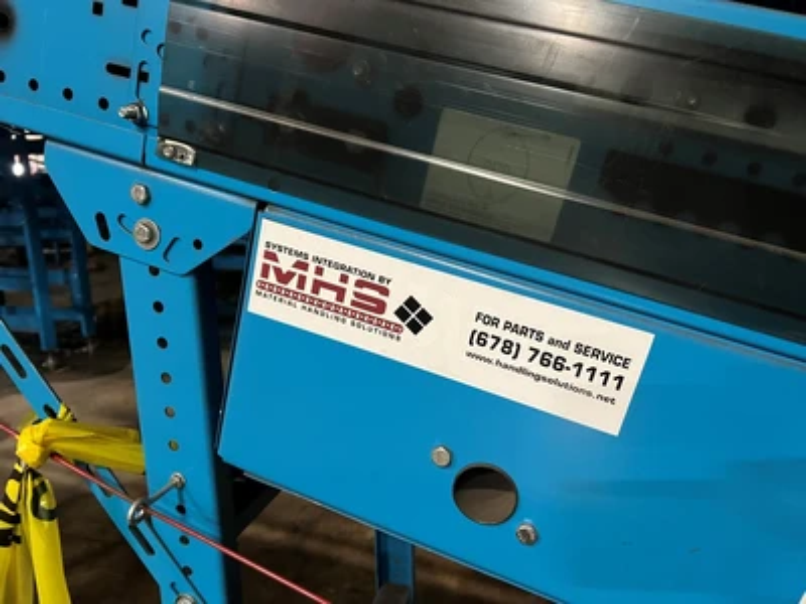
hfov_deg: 67.3
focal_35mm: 26
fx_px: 605
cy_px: 302
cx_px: 403
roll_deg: +1.6
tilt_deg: -12.0
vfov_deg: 53.1
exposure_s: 1/40
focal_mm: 5.7
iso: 500
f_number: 1.5
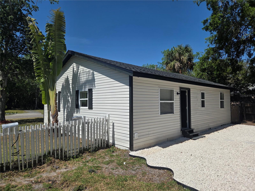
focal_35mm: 23
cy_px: 96
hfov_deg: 73.9
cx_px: 128
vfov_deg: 58.9
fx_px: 169
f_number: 1.8
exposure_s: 1/7891
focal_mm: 5.4
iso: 80
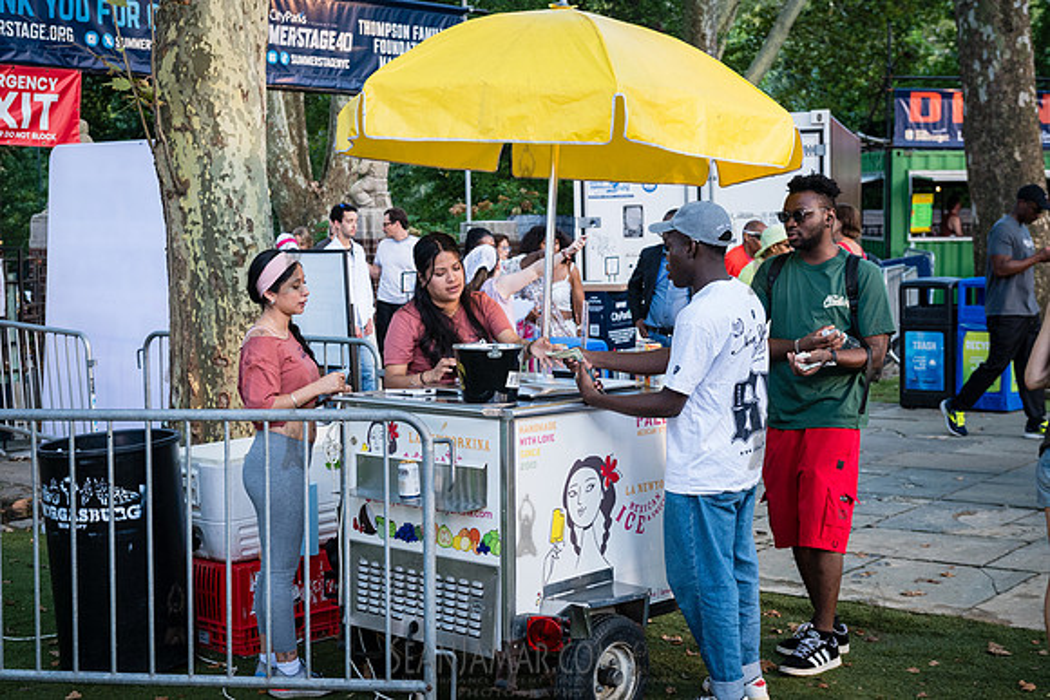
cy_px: 350
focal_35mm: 55
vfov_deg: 24.6
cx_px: 525
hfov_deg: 36.2
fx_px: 1604
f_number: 5
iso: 2000
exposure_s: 1/200
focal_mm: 55
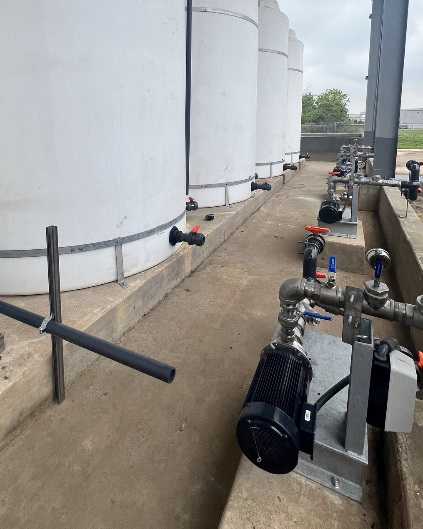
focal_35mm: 20
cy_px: 170
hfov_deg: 67.5
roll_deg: +0.2
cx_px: 171
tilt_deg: -8.7
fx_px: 313
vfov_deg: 77.4
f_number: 1.8
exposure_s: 1/615
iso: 32
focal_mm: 1.57
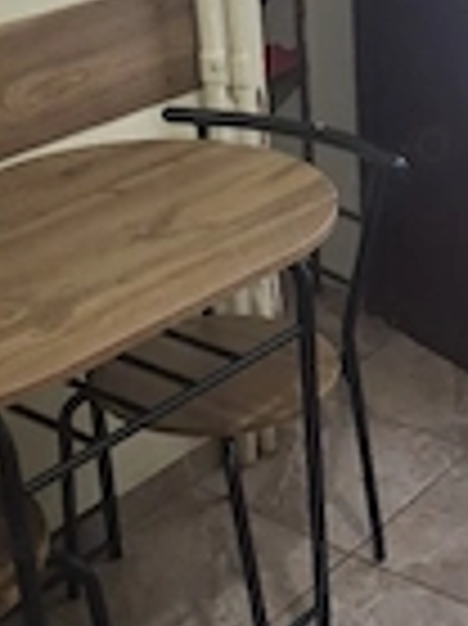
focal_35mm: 72
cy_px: 284
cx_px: 396
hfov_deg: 20.1
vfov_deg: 27.0
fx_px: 1300
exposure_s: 1/50
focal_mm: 4.69
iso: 250
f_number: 1.8
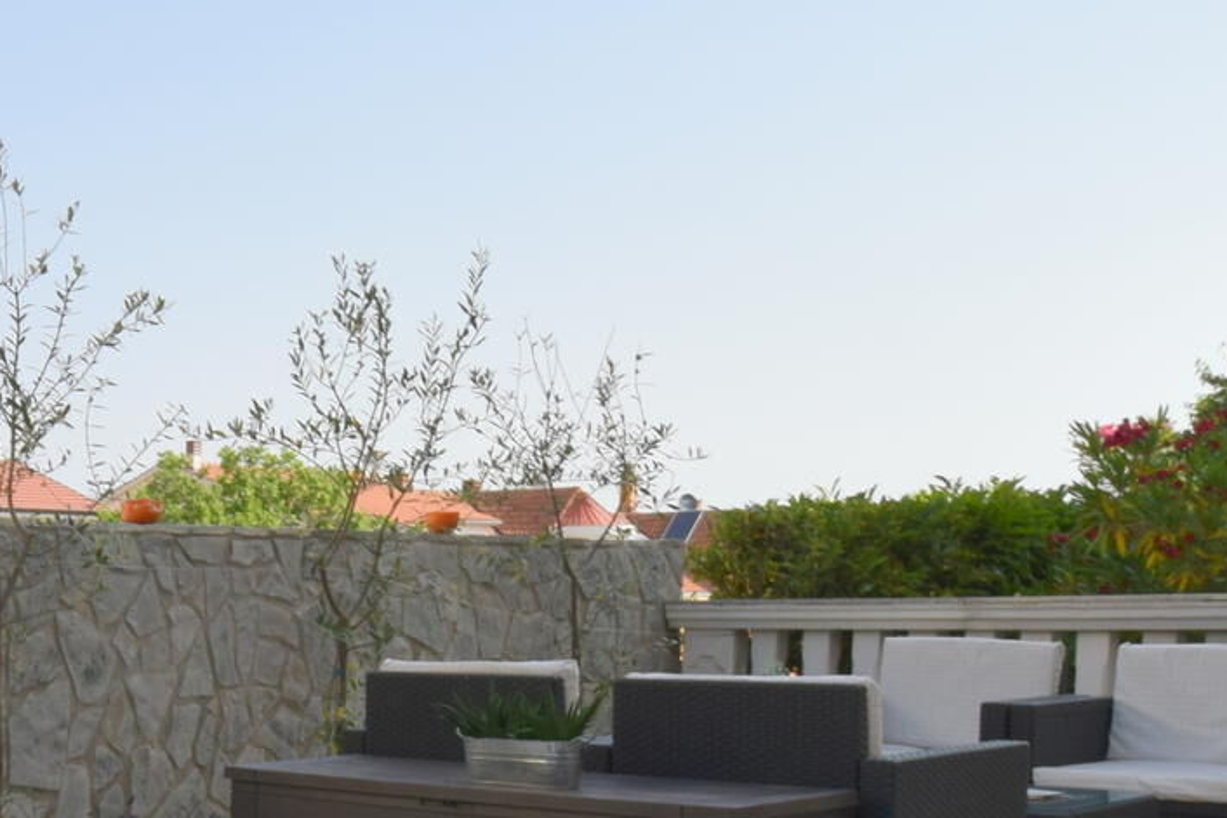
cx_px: -71
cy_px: 721
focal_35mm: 51
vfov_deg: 25.7
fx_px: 1738
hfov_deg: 34.4
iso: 200
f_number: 9
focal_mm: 10
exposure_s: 1/320
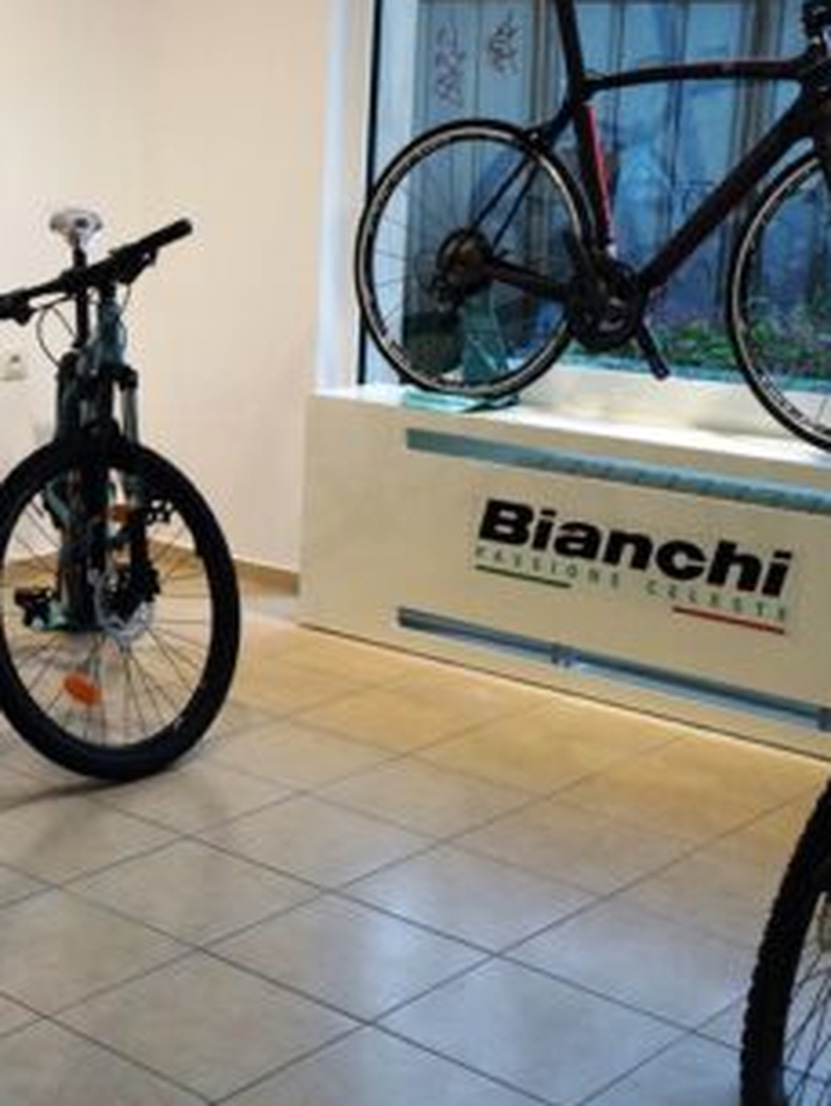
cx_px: 102
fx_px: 1823
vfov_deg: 33.8
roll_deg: -0.6
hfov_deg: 25.0
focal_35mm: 57
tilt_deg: -13.4
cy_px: 519
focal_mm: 4.15
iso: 50
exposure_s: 1/100
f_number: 2.2
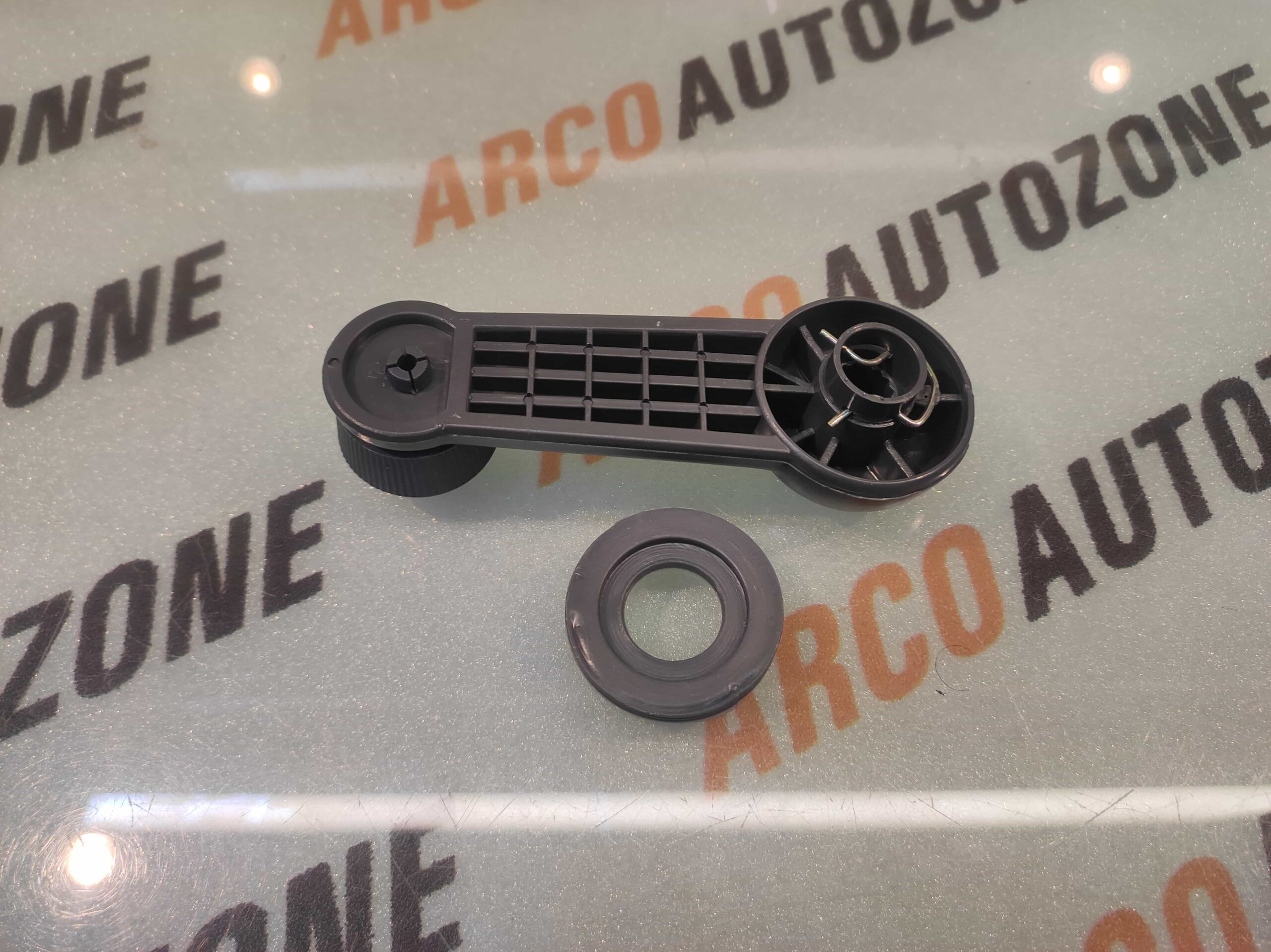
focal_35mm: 17
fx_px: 624
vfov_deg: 74.7
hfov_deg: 91.1
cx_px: 636
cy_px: 476
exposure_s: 1/33
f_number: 1.79
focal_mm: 4.74
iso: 79
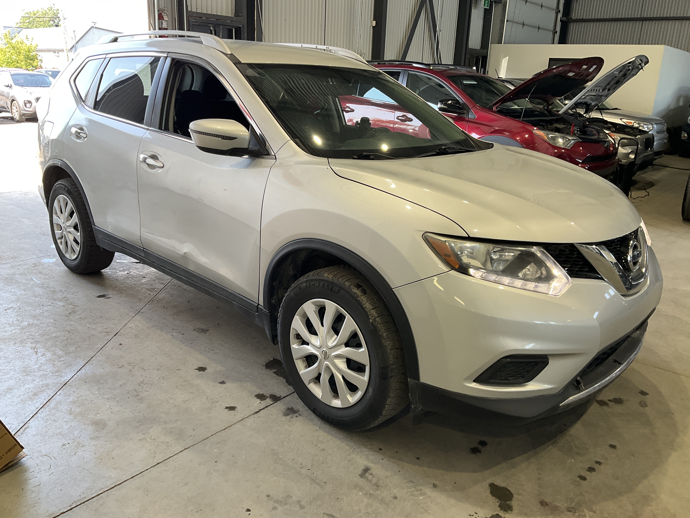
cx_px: 345
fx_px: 578
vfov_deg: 48.2
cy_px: 259
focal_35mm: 29
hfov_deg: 61.7
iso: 50
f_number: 1.8
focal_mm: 3
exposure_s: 1/120
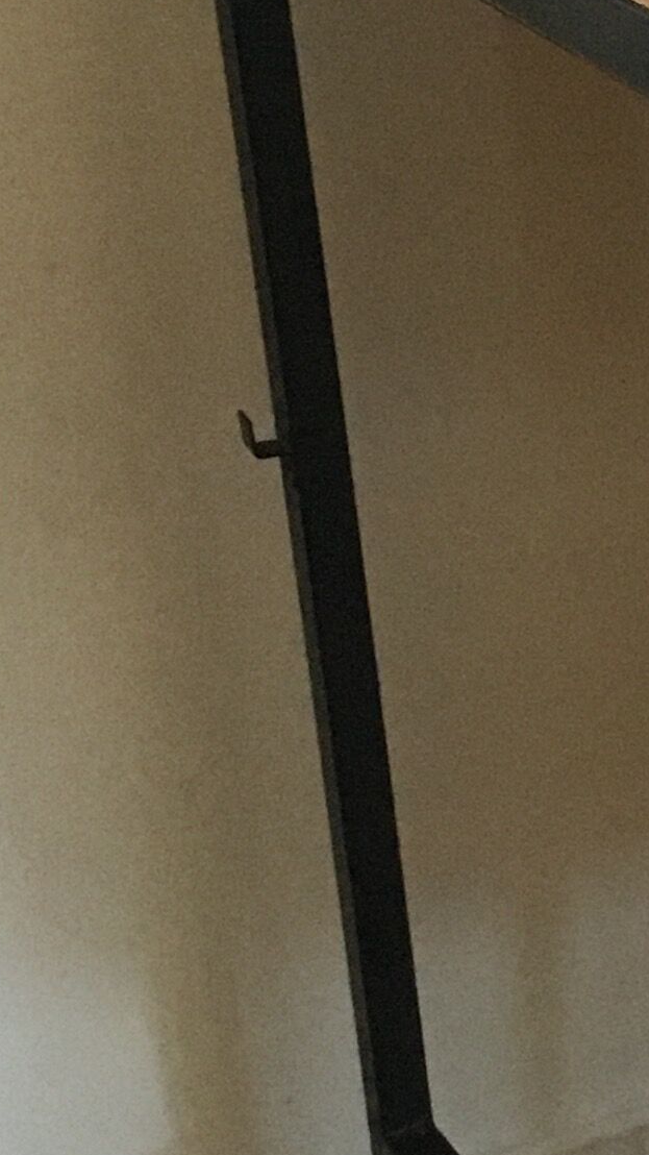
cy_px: 320
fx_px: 3519
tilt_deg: -19.5
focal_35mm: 115
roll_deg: -0.6
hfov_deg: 9.4
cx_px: 1542
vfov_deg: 18.5
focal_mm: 4.15
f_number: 2.2
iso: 200
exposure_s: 1/25
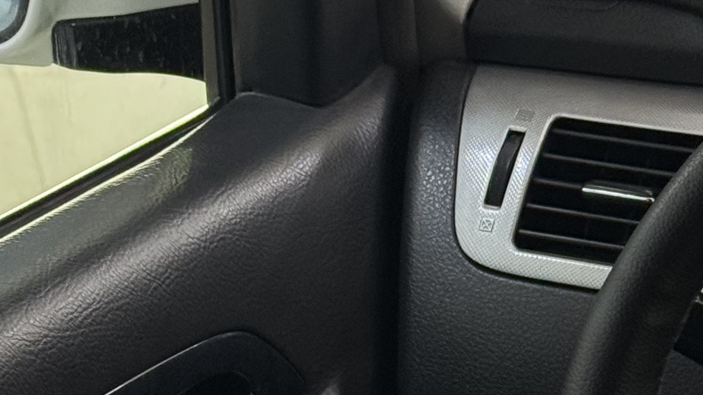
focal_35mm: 165
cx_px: 494
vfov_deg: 7.3
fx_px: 3076
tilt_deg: -27.2
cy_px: 518
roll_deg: +0.4
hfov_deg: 13.0
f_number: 1.78
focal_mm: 6.76
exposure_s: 1/40
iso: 320
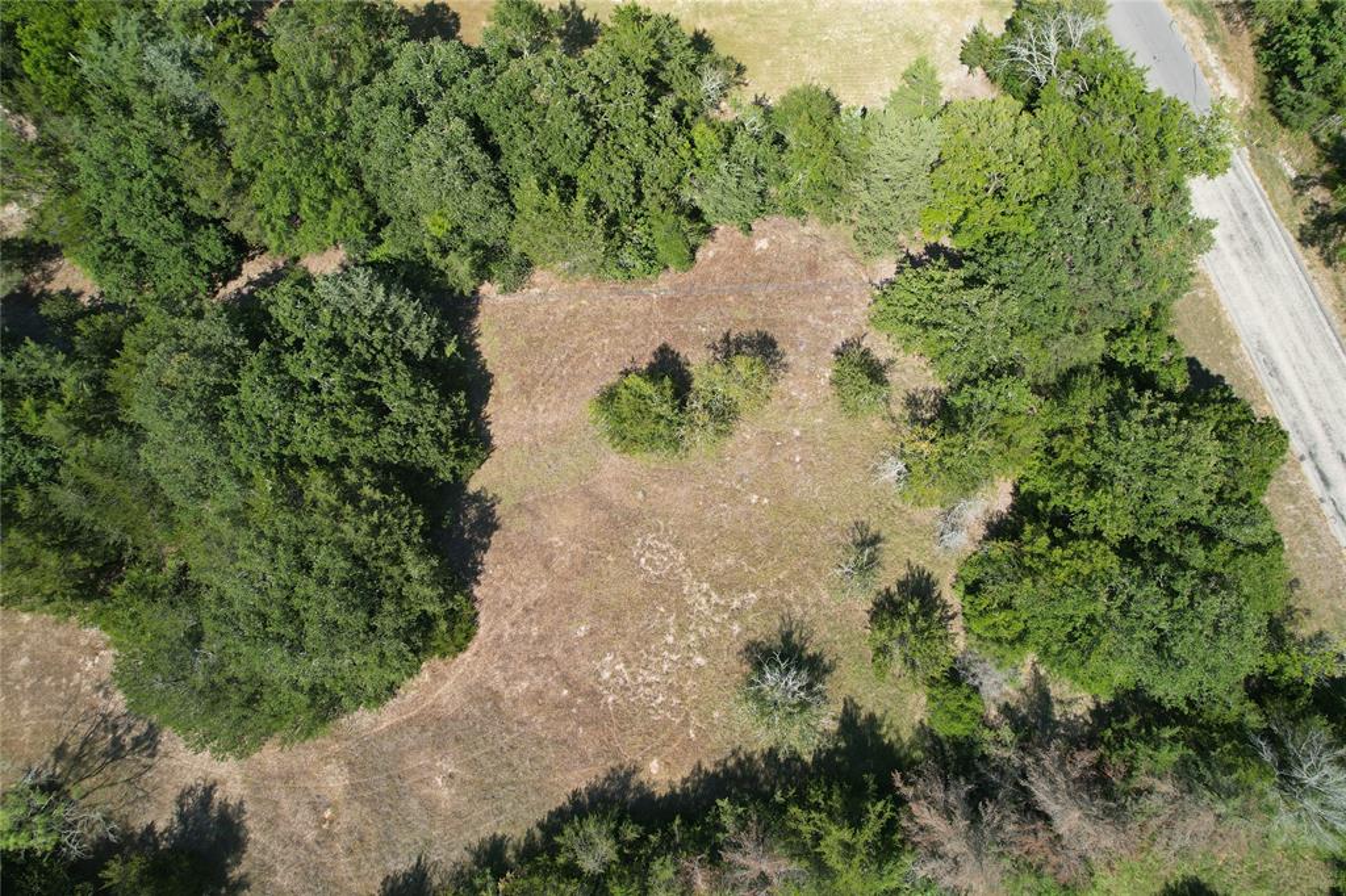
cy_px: 448
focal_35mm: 22
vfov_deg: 57.2
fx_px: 822
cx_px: 673
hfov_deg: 78.6
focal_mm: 8.38
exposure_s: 1/1250
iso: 100
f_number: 2.8
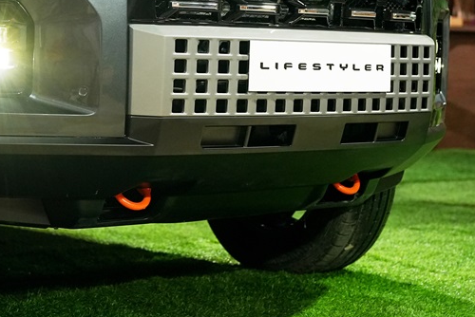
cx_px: 161
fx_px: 1320
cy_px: 16
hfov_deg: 20.3
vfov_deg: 13.6
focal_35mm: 100
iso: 4000
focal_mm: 50
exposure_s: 1/250
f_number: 3.2
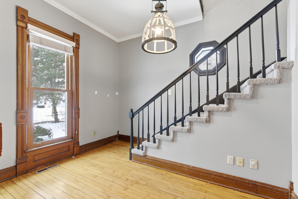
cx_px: 149
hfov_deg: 96.7
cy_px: 100
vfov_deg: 73.8
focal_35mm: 16
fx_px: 132
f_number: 8
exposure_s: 1/125
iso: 640
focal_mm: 16
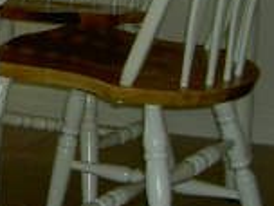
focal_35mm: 164
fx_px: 1298
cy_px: -85
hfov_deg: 11.5
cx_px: -150
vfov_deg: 8.9
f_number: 2.8
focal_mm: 8
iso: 100
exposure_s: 1/59.5
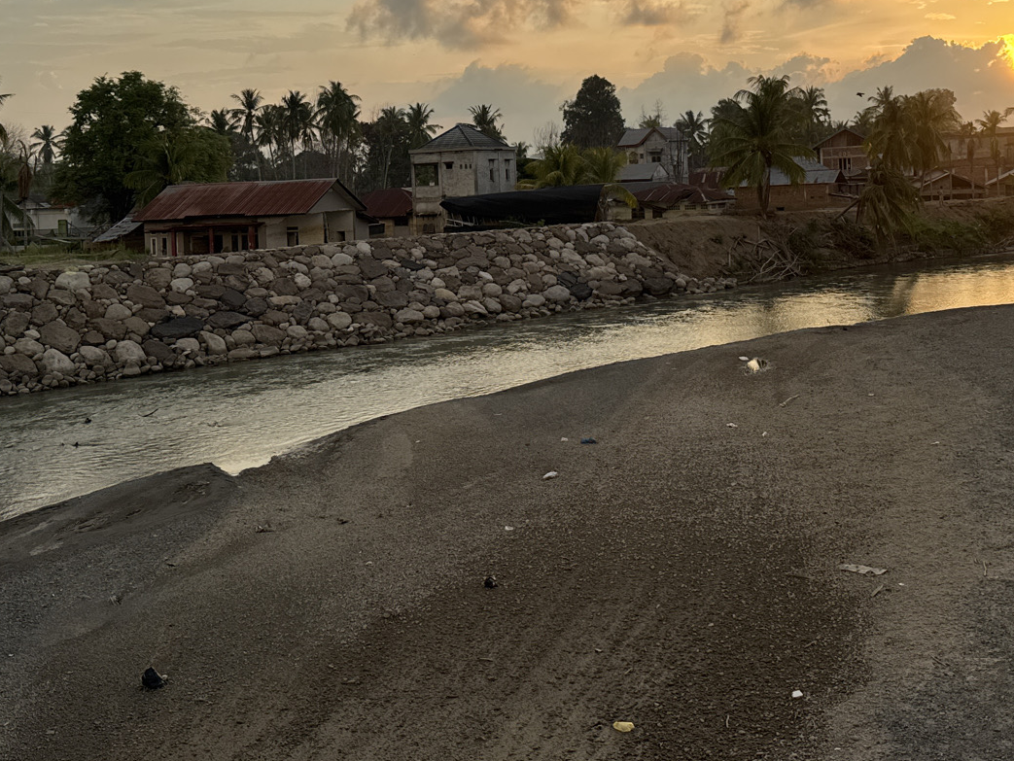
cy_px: 170
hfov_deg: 41.2
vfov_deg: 30.9
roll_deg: +2.5
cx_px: 545
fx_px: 1348
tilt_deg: +1.1
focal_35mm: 46
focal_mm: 6.76
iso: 80
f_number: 1.78
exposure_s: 1/3597
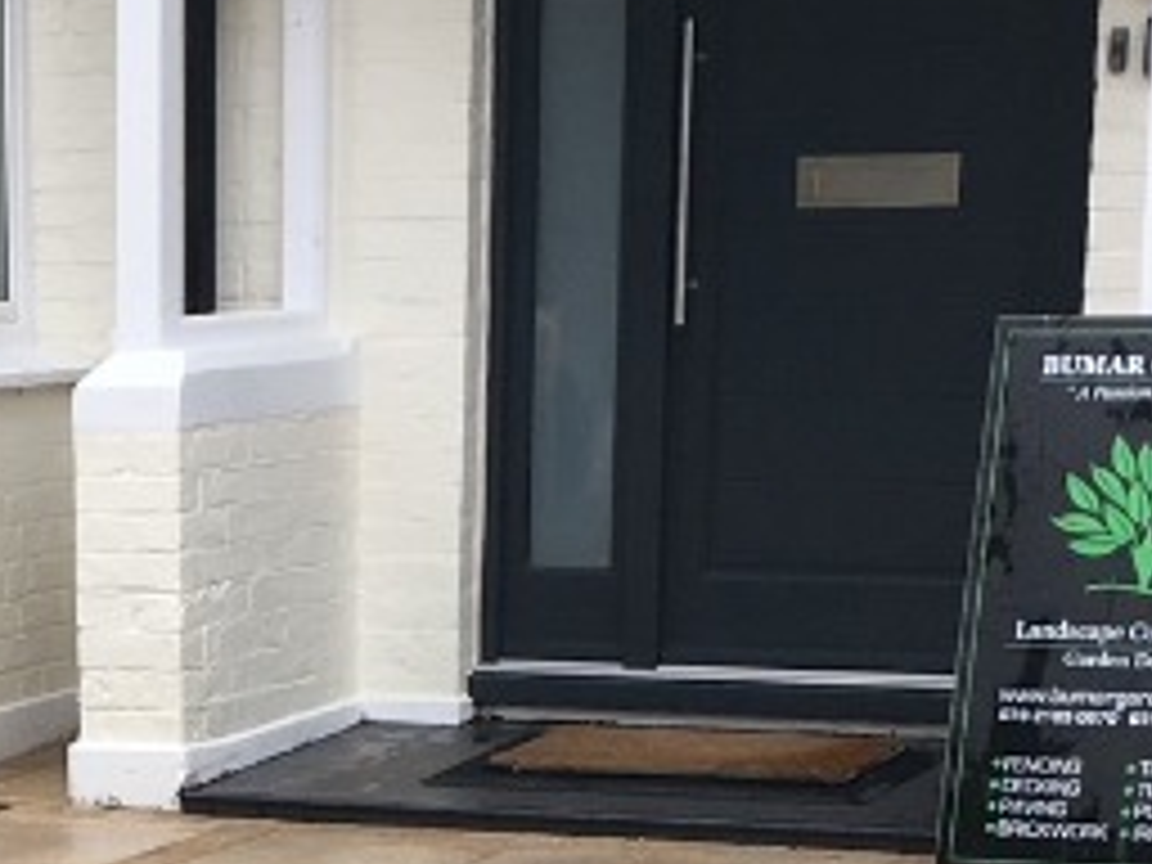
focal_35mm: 136
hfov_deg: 14.2
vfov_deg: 10.5
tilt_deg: -15.6
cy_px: 1377
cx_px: -140
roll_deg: +1.2
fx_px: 4526
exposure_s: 1/455
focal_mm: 4.15
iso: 25
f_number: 2.2
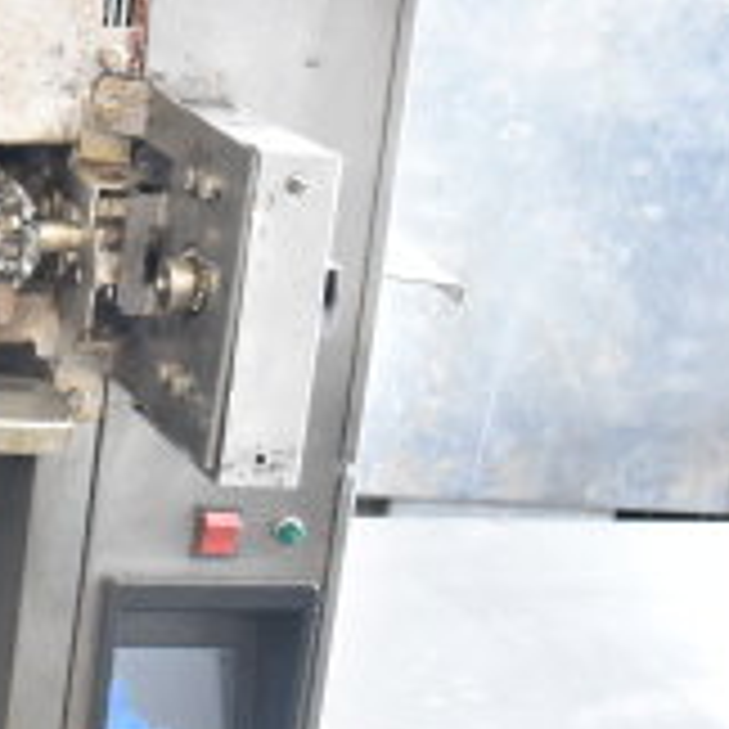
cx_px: -639
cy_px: 263
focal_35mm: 96
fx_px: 2287
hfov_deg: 15.3
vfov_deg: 18.1
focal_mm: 20
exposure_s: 1/30
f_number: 3.5
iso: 1000
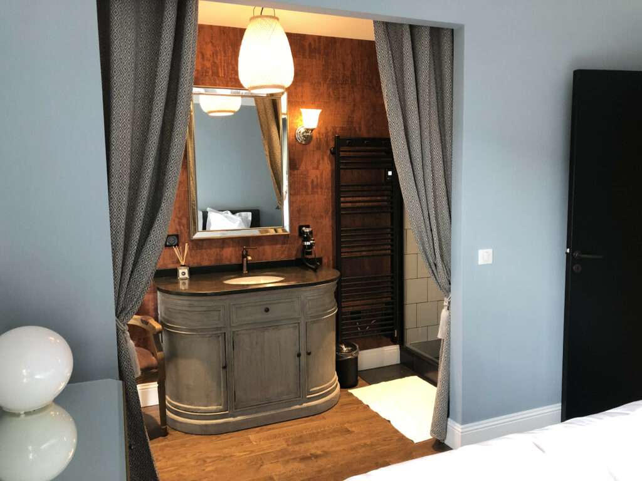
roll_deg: +1.0
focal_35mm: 28
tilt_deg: -5.0
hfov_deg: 63.4
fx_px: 519
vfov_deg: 49.7
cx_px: 321
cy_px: 240
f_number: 1.8
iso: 50
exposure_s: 1/17
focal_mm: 4
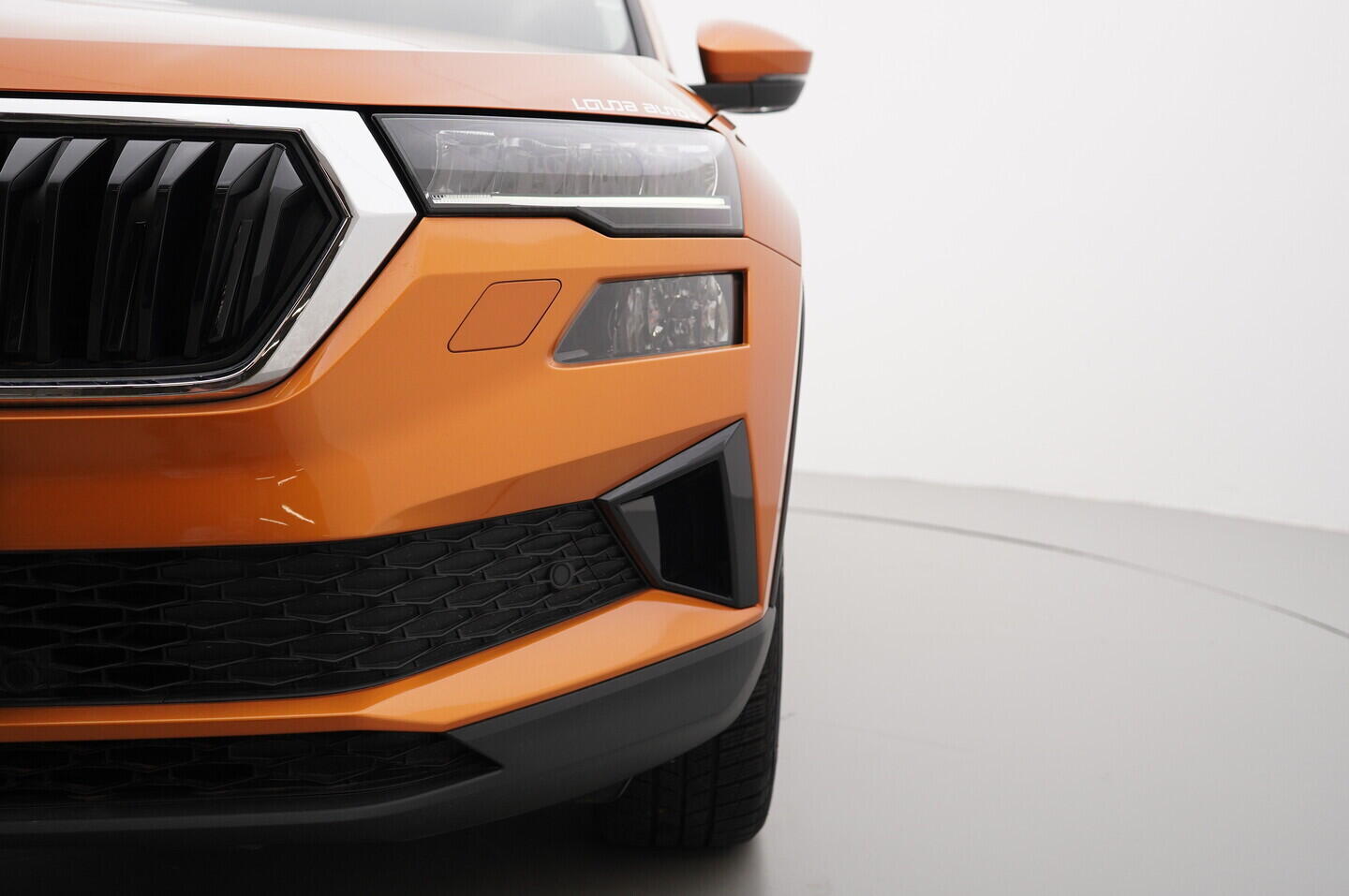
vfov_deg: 36.8
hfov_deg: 53.2
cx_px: 674
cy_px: 448
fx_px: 1348
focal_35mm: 36
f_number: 2.8
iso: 250
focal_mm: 24
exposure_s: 1/320
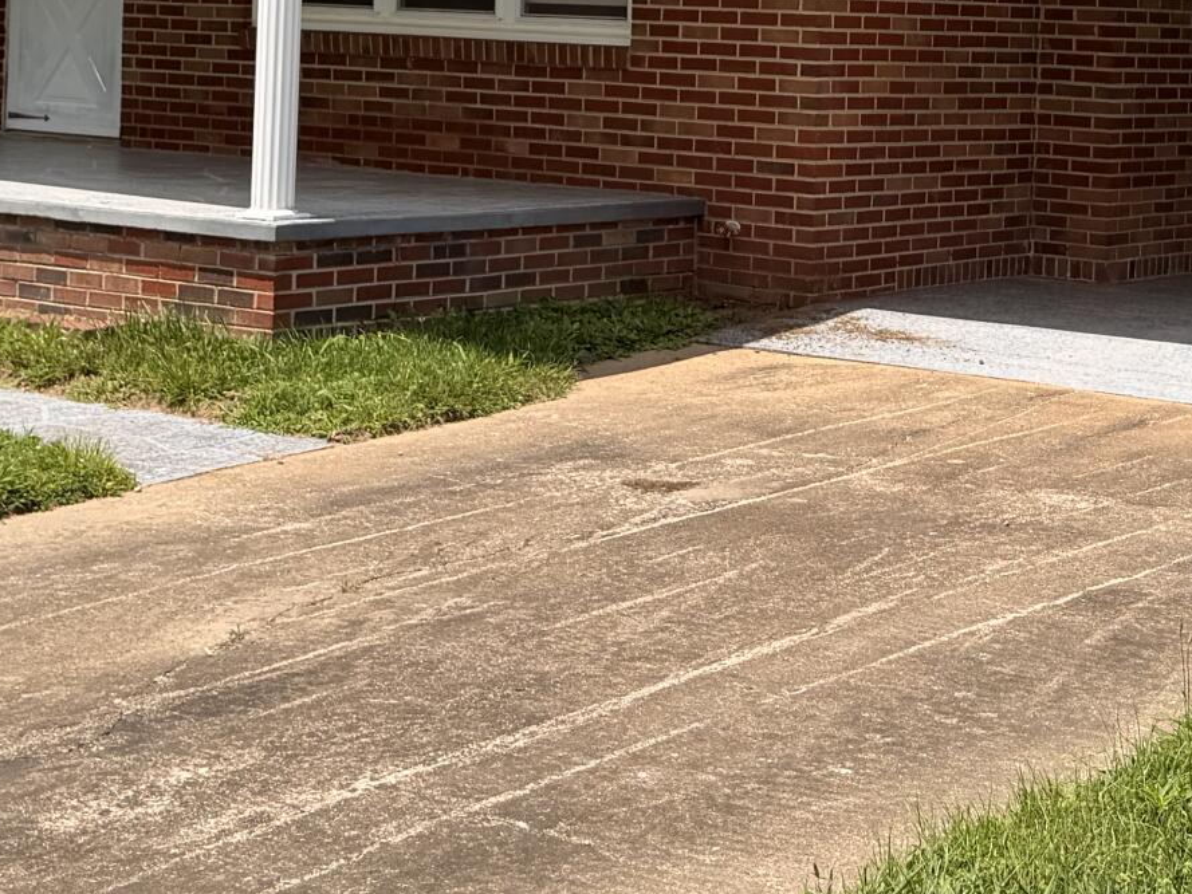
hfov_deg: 24.0
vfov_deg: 17.8
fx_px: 2790
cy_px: 3
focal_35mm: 81
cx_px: 767
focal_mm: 6.76
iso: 80
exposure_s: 1/5319
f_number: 1.78
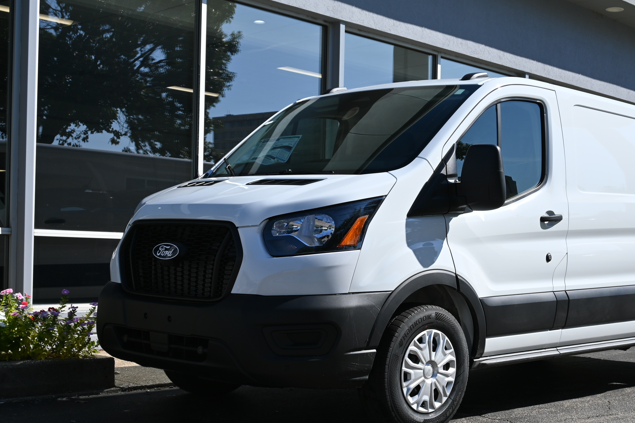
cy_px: 268
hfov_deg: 31.6
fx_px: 1112
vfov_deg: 21.5
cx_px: 419
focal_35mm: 63
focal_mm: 30.5
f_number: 8
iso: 100
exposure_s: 1/500
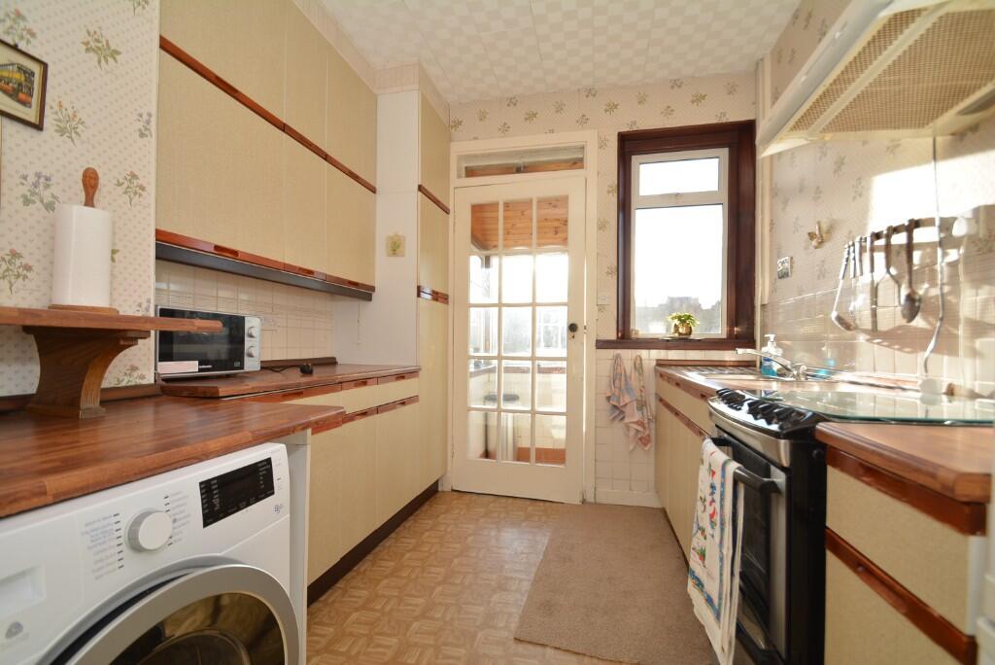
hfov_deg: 100.4
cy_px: 332
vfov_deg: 77.4
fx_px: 415
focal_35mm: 15
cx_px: 498
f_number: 5.6
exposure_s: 1/125
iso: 200
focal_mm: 10
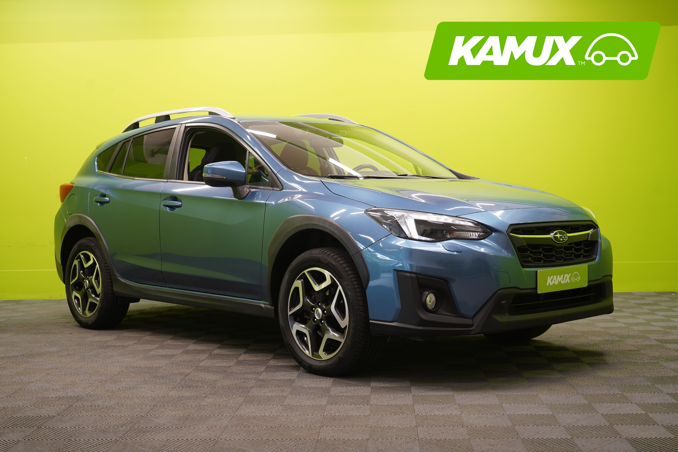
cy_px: 226
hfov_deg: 41.9
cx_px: 339
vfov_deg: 28.6
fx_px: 885
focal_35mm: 47
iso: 400
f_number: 5.6
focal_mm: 47
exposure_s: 1/25
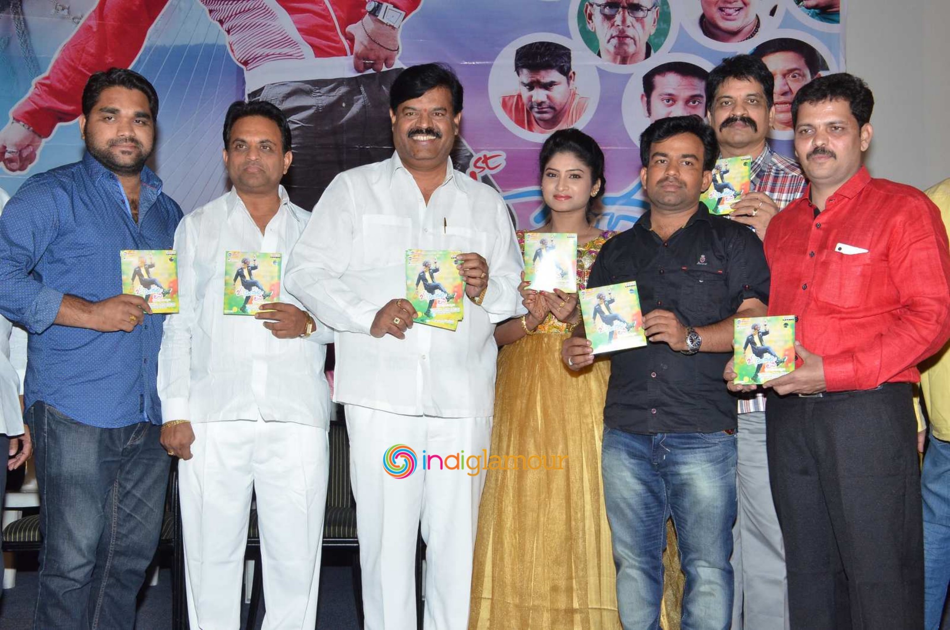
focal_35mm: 45
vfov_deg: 29.7
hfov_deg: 43.7
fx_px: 1185
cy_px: 315
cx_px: 475
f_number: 9
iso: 1250
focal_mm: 30
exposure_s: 1/125
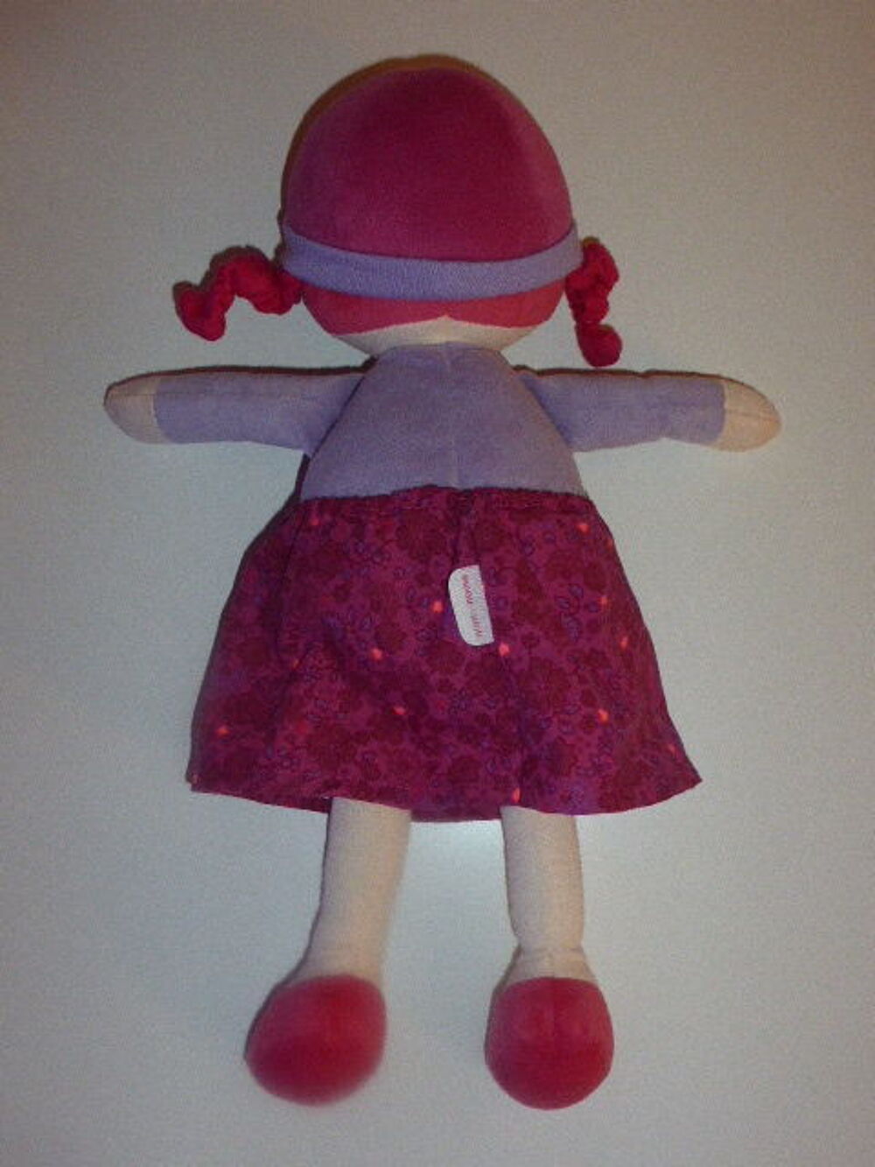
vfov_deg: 52.6
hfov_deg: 40.7
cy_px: 584
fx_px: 1179
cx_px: 438
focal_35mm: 35
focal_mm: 6.1
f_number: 3.7
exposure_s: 1/60
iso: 500
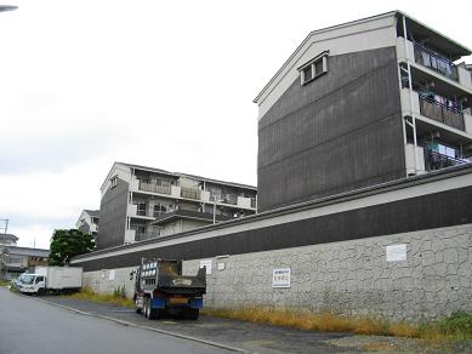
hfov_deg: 56.8
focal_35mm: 32
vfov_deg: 44.2
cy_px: 177
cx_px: 236
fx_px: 436
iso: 100
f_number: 5.5
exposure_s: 1/160
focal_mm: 5.7
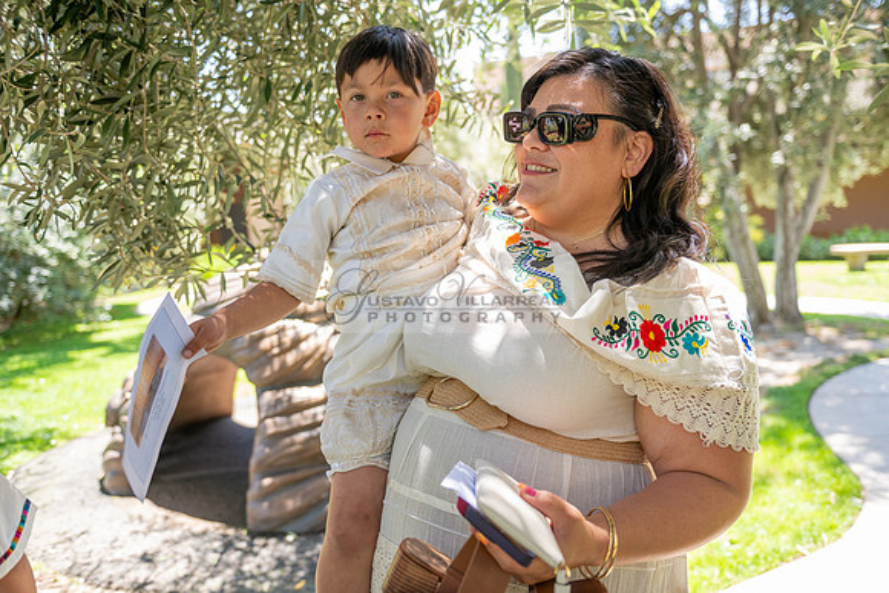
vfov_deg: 41.1
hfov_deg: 58.7
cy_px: 296
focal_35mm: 32
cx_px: 444
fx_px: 790
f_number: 3.2
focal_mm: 32
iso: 320
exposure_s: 1/400
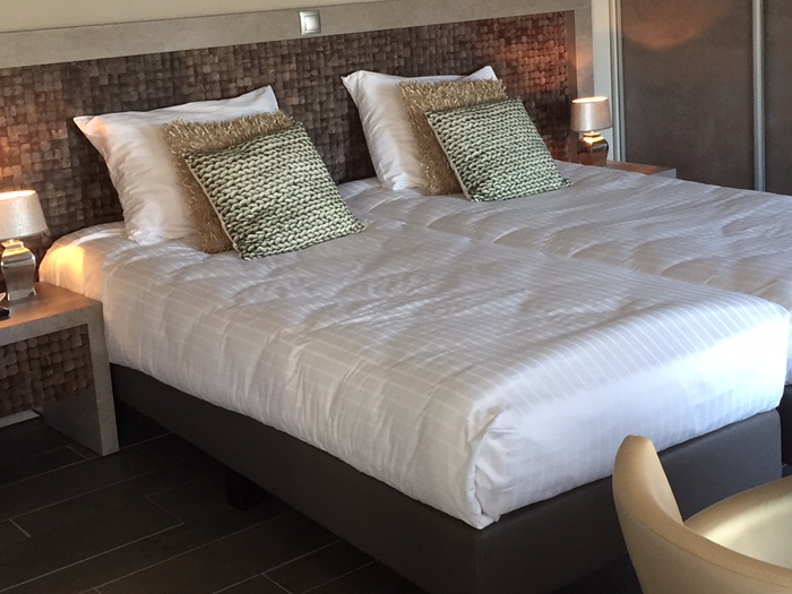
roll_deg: +2.3
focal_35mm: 53
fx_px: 1213
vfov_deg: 27.2
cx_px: 496
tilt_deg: -9.2
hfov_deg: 36.0
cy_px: 169
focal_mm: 4.15
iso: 100
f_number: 2.2
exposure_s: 1/30
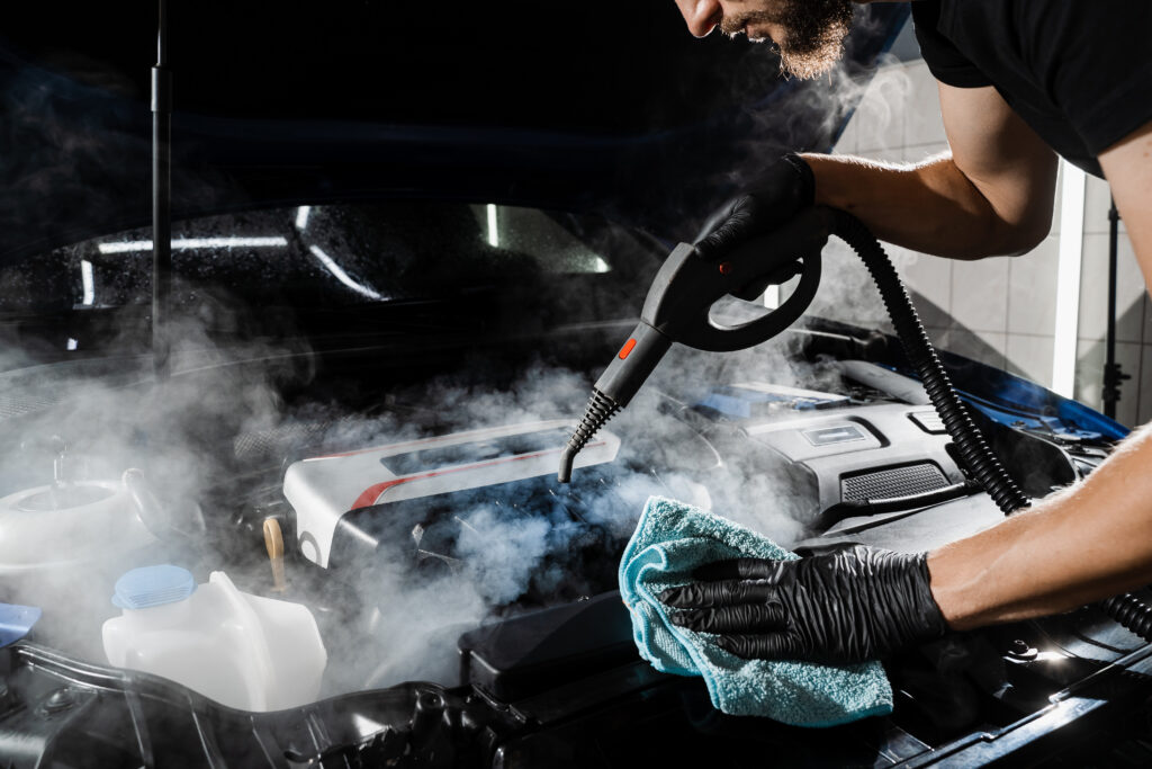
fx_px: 896
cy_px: 384
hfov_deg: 65.5
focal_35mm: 28
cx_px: 576
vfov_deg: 46.4
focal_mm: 28
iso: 400
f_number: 6.3
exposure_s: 1/125
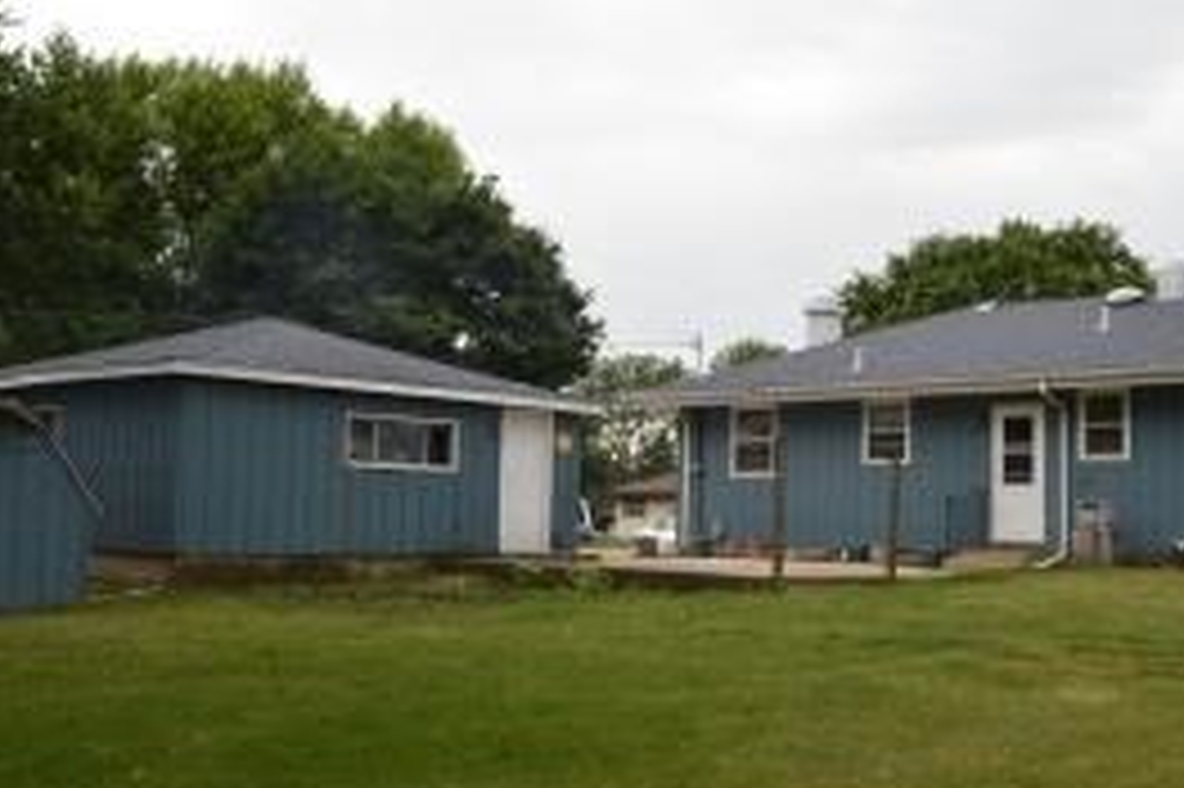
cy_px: 338
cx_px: 716
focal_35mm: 46
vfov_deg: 29.2
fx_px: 1512
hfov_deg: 42.5
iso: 100
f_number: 6.3
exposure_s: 1/200
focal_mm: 18
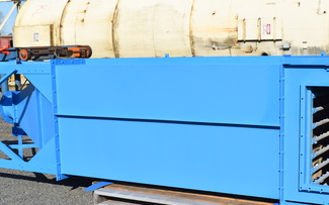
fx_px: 527
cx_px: 218
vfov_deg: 22.0
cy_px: 138
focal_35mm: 59
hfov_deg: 34.4
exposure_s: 1/320
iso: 100
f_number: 9
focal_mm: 25
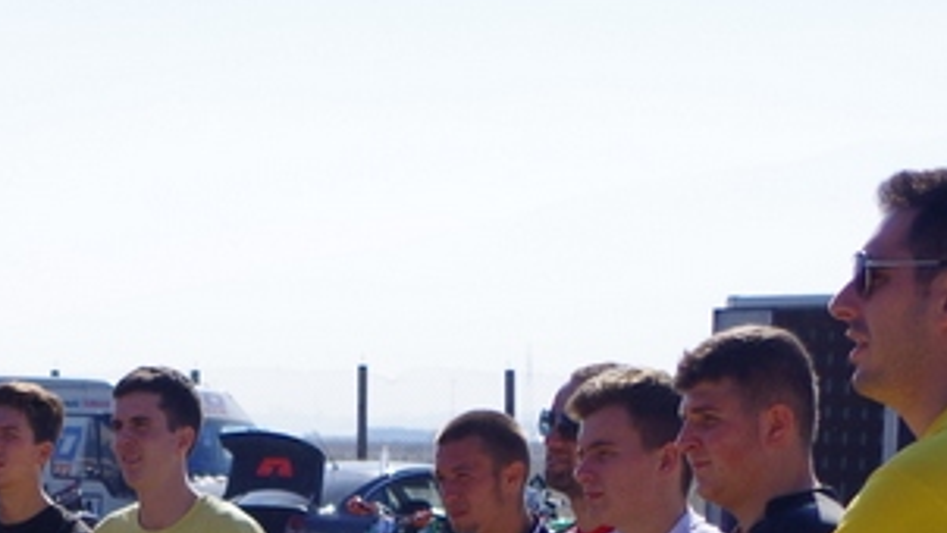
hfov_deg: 14.8
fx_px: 3566
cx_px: -63
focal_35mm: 142
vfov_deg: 8.3
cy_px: 884
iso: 200
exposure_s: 1/2000
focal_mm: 23.13
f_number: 4
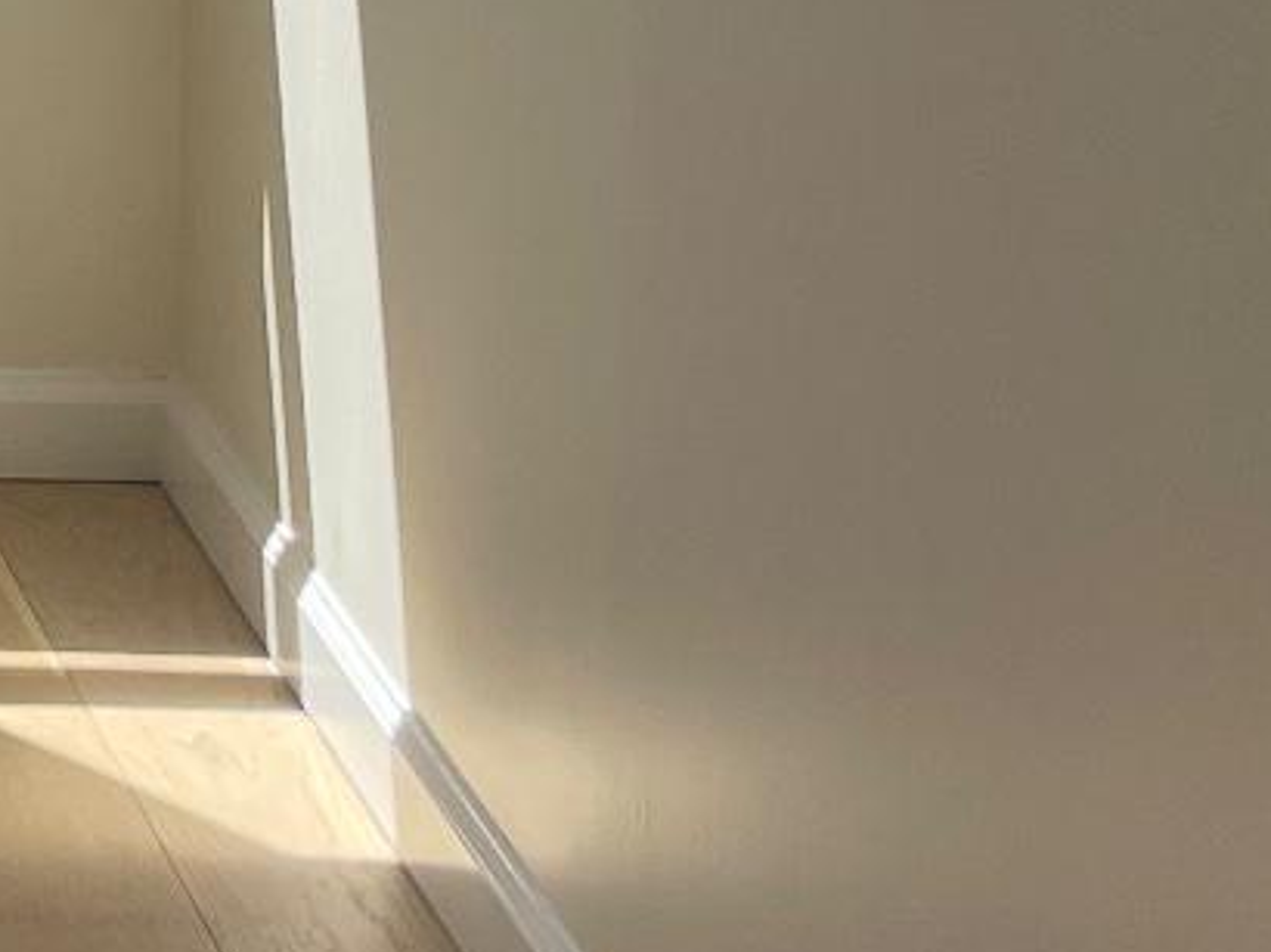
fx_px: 4770
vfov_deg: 11.0
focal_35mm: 130
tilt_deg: -7.7
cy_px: -416
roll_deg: +0.3
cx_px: -1321
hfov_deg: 13.0
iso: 50
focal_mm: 4.2
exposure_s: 1/868
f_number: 1.6
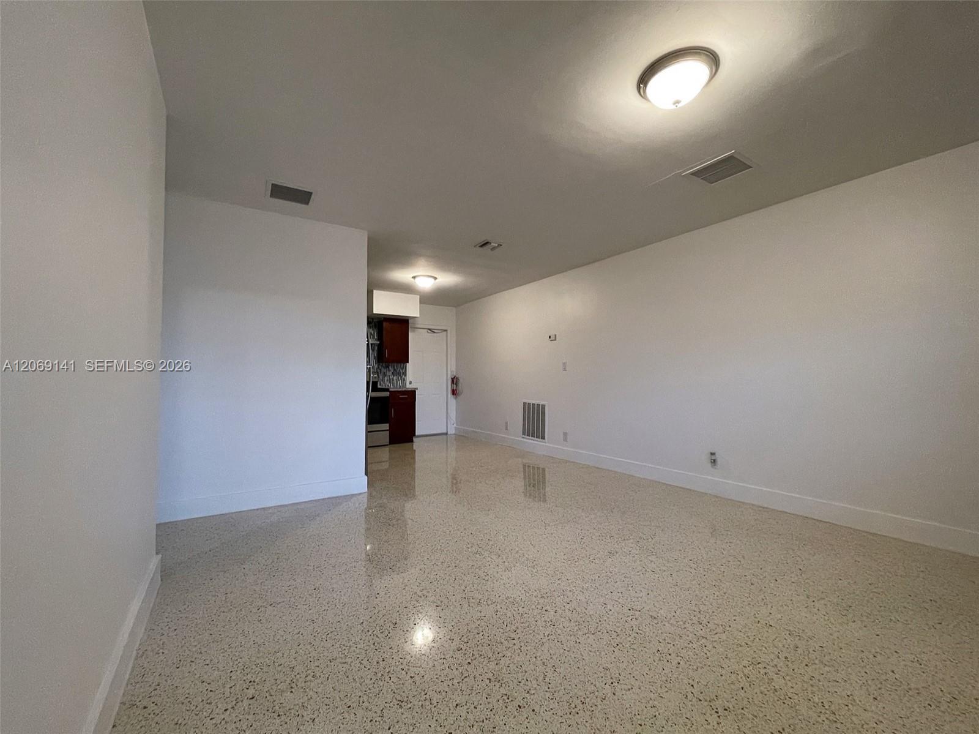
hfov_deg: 106.2
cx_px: 490
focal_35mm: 13
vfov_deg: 89.9
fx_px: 368
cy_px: 367
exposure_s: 1/60
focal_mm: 1.54
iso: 400
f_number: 2.4
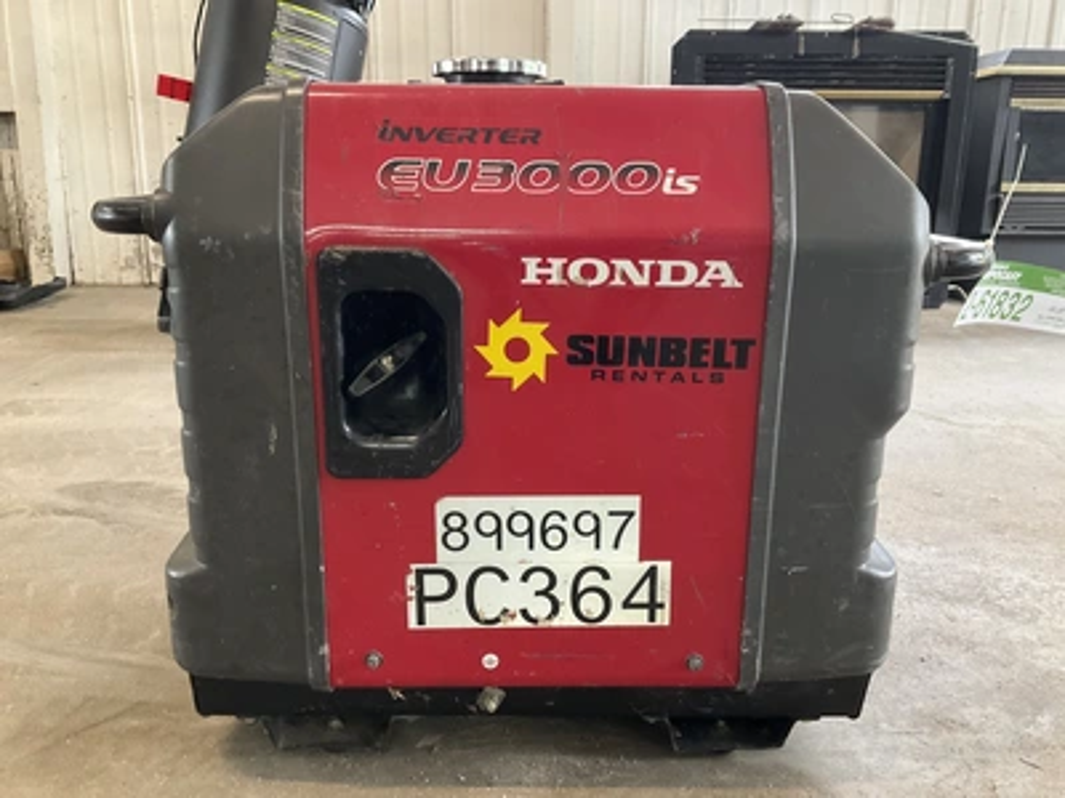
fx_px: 892
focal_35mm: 29
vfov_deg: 48.2
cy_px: 399
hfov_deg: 61.7
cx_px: 532
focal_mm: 3
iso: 250
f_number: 1.8
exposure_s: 1/60
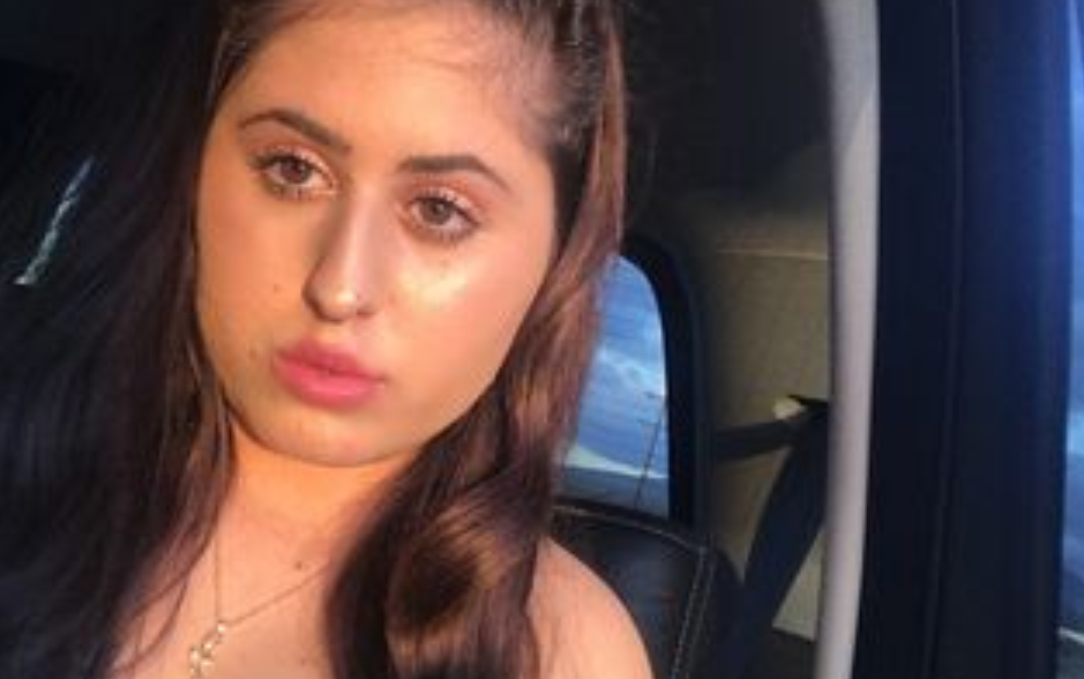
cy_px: 336
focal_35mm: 39
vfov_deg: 32.8
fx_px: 1153
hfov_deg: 50.3
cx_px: 481
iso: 32
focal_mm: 2.87
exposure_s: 1/30
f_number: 2.2
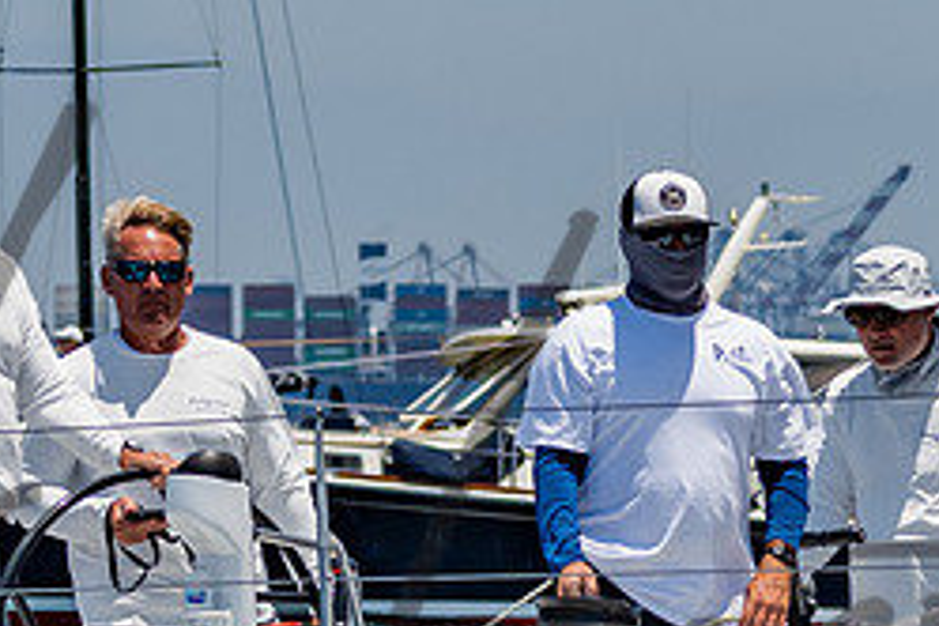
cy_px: 344
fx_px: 17135
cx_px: 862
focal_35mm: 657
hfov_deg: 3.1
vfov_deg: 2.1
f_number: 5.6
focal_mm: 110
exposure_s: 1/1600
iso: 320
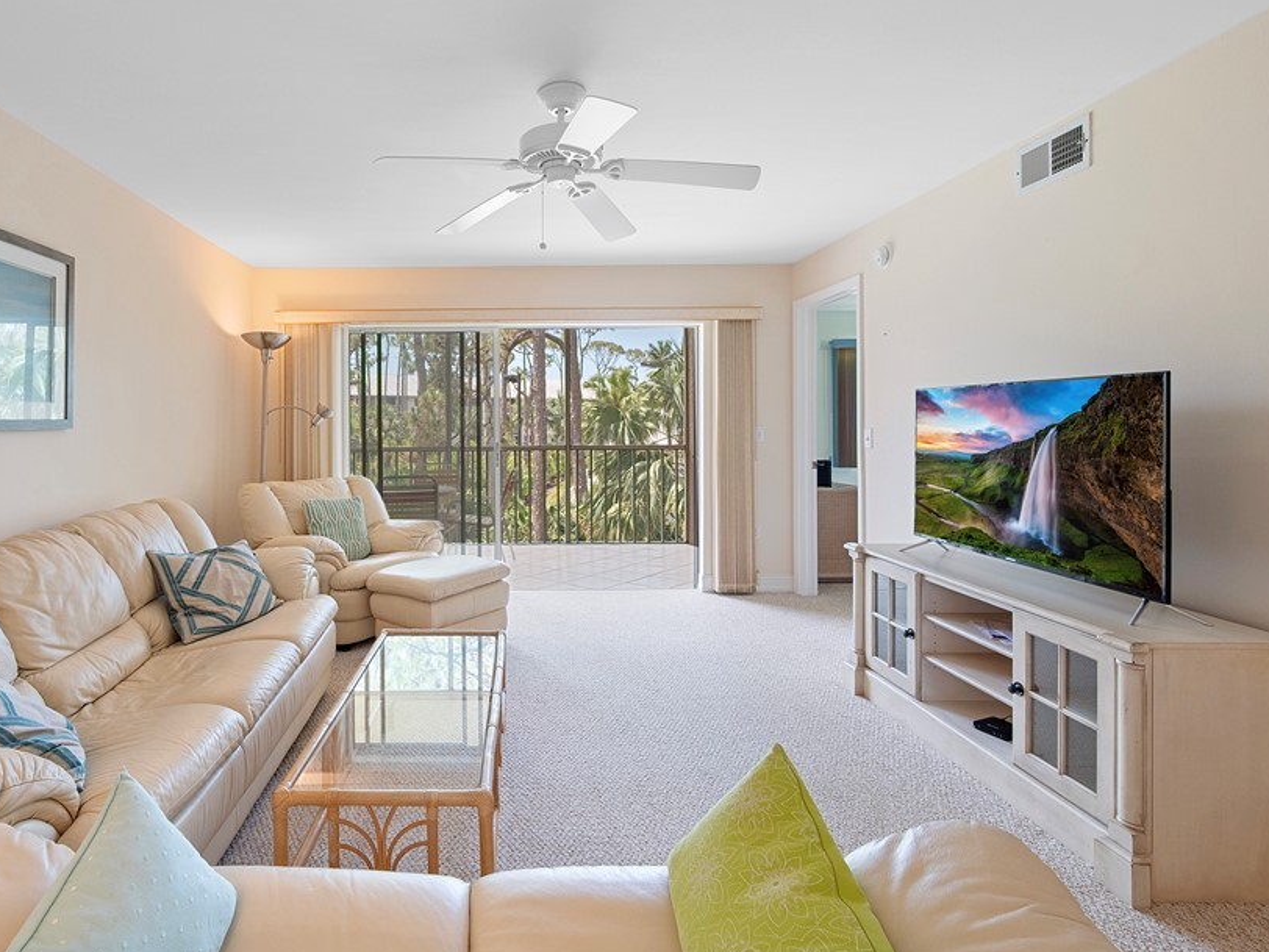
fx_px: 660
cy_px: 424
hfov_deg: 86.3
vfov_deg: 71.4
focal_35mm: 18
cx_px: 491
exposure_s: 1/10
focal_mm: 14
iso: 1000
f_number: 8
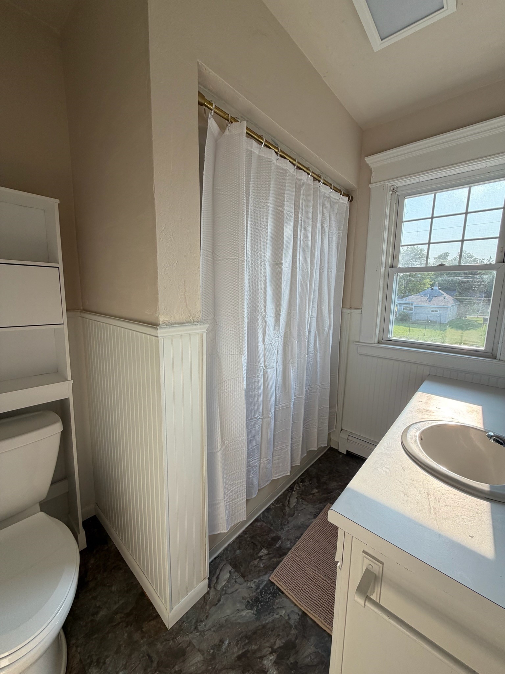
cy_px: 337
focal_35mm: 14
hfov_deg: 85.7
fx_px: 272
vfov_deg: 102.1
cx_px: 252
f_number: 2.2
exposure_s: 1/159
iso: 50
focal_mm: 2.22
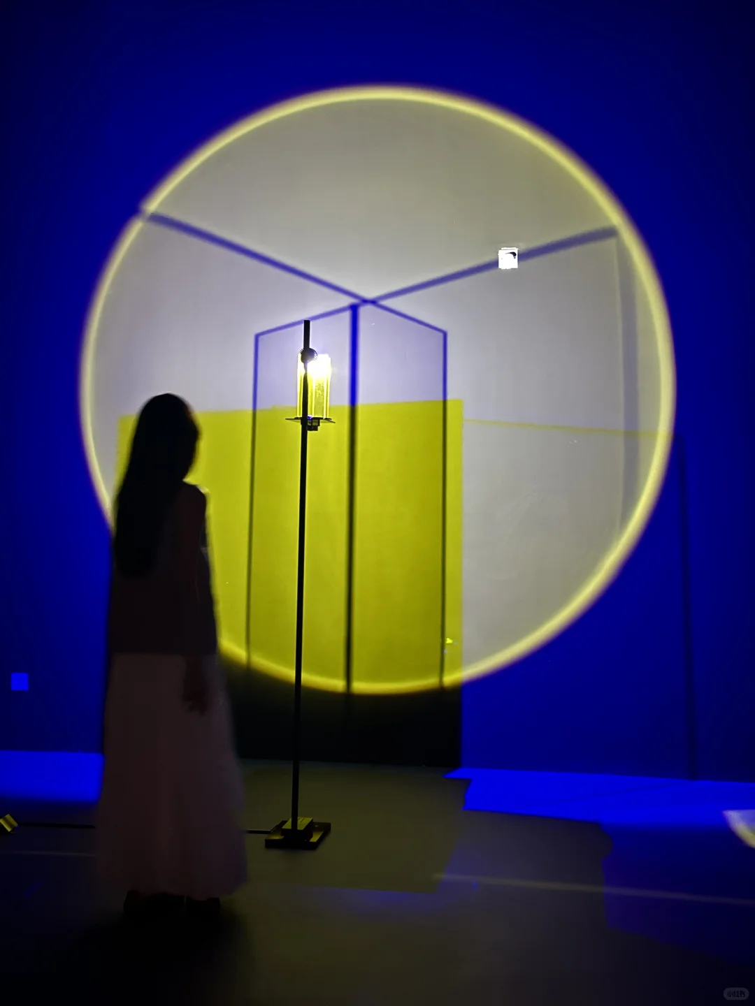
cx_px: 378
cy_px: 503
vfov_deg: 39.7
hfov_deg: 30.3
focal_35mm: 48
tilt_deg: -1.3
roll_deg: -0.6
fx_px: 1396
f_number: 1.78
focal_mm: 6.86
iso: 1000
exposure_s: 1/5
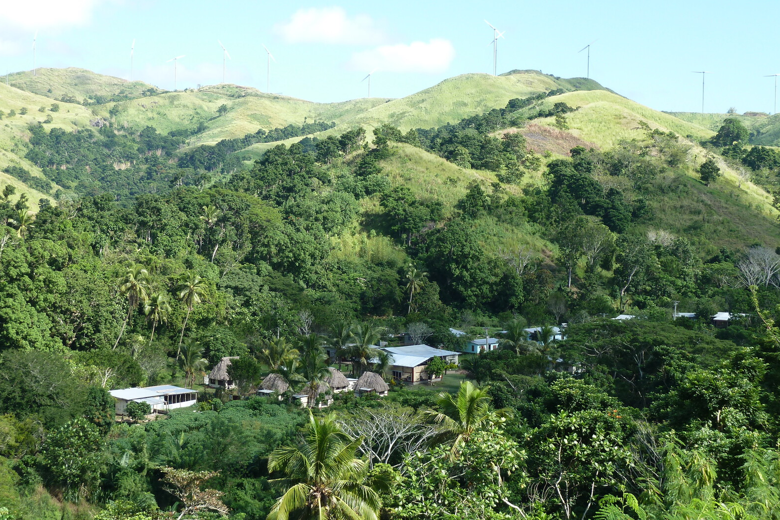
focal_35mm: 58
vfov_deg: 23.4
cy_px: 280
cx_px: 390
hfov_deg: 34.5
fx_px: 1257
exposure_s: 1/200
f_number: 3.9
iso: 80
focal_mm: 9.1
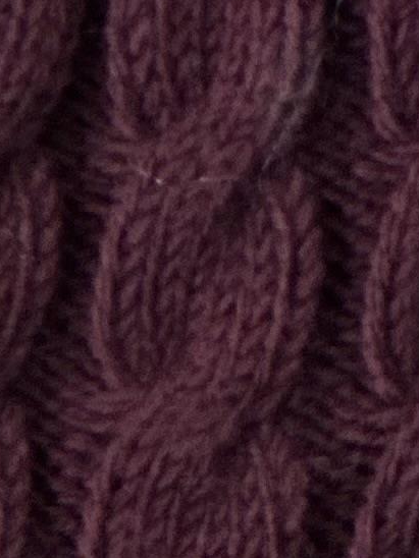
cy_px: 179
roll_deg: +3.4
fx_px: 9151
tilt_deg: -37.0
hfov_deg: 2.6
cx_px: -488
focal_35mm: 567
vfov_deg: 3.5
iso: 250
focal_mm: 9
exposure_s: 1/40
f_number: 2.8
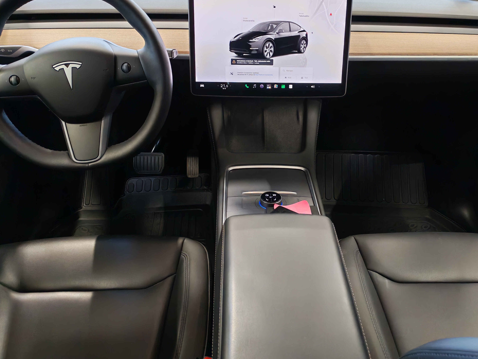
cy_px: 160
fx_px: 470
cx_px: 260
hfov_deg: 53.9
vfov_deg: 41.7
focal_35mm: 34
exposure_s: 1/100
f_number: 1.9
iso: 1250
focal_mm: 6.12
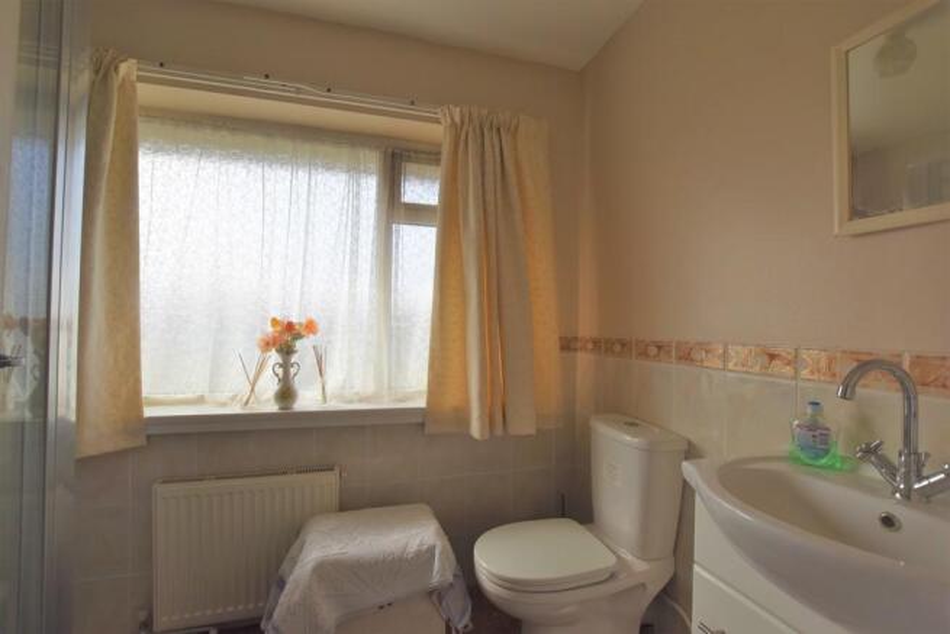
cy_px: 317
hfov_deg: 100.4
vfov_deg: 77.4
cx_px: 475
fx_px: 396
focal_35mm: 15
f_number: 8
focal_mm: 10
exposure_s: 1/250
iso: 200
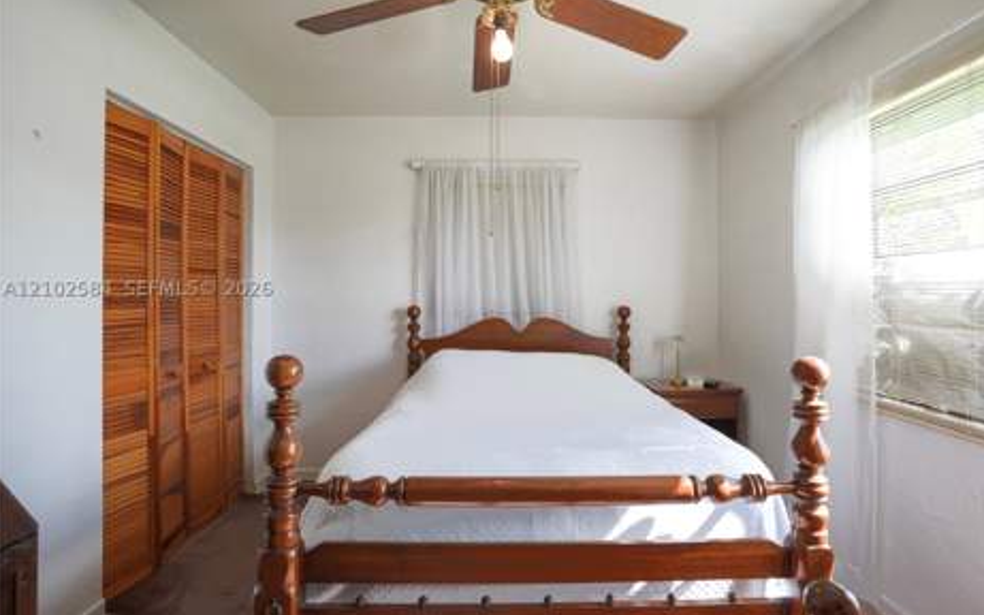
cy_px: 287
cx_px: 510
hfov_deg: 91.1
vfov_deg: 64.9
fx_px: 483
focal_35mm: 18
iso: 100
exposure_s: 1/60
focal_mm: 17
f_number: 7.1
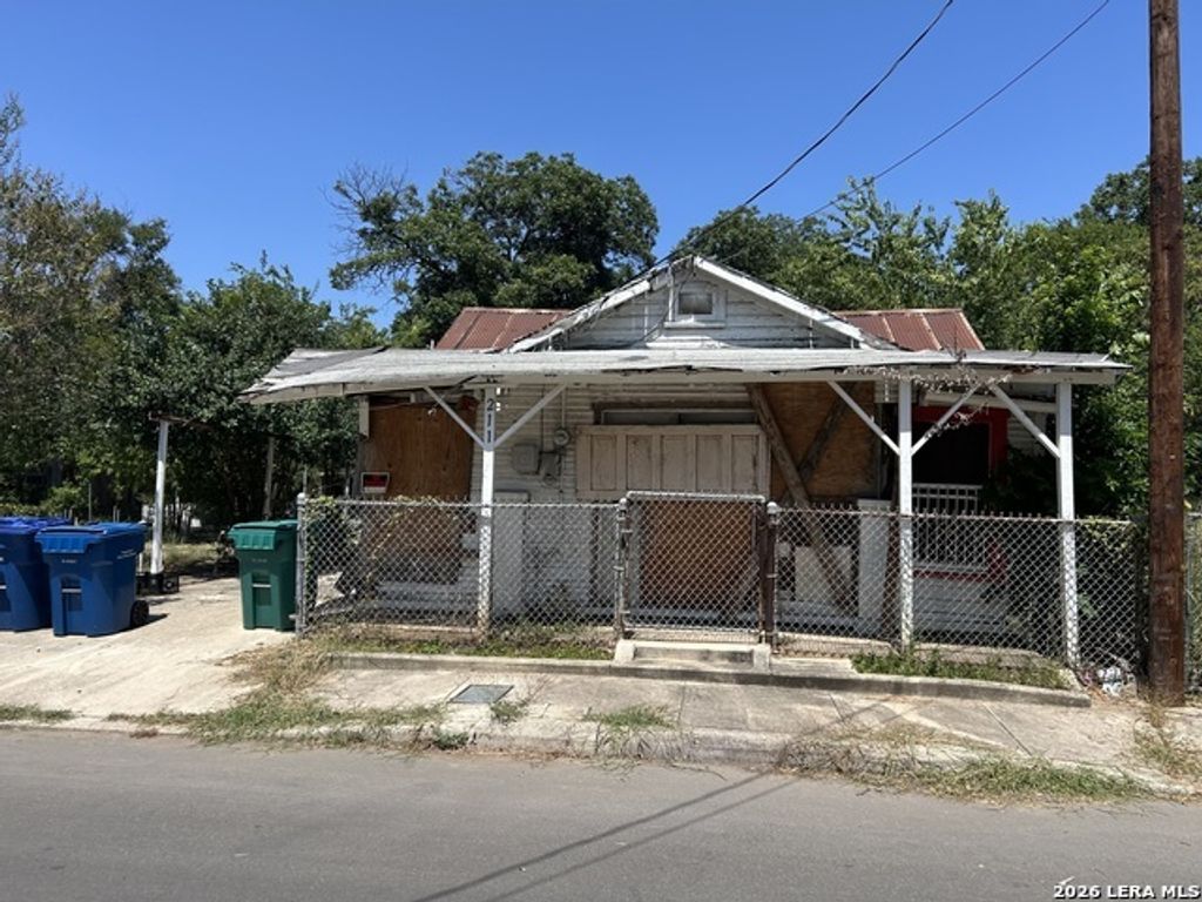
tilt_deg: +2.9
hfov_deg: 67.3
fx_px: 903
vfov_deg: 53.1
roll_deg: -0.6
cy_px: 451
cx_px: 601
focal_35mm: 26
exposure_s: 1/3571
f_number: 1.5
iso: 50
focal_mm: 5.7
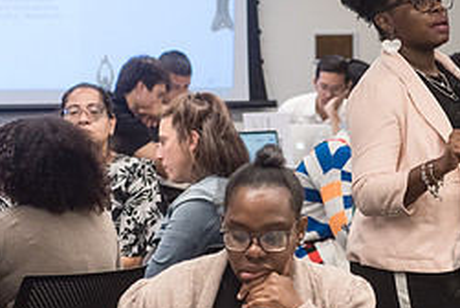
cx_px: 454
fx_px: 2674
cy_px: 53
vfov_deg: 6.6
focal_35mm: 209
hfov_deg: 9.8
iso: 2500
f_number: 4.5
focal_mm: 80
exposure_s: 1/250
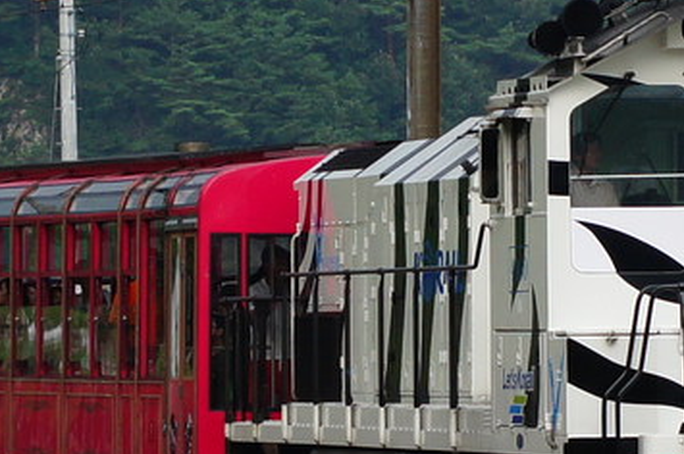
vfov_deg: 2.8
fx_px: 9244
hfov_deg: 4.2
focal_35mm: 487
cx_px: 256
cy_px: 339
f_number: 8
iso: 200
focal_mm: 60
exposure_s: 1/320
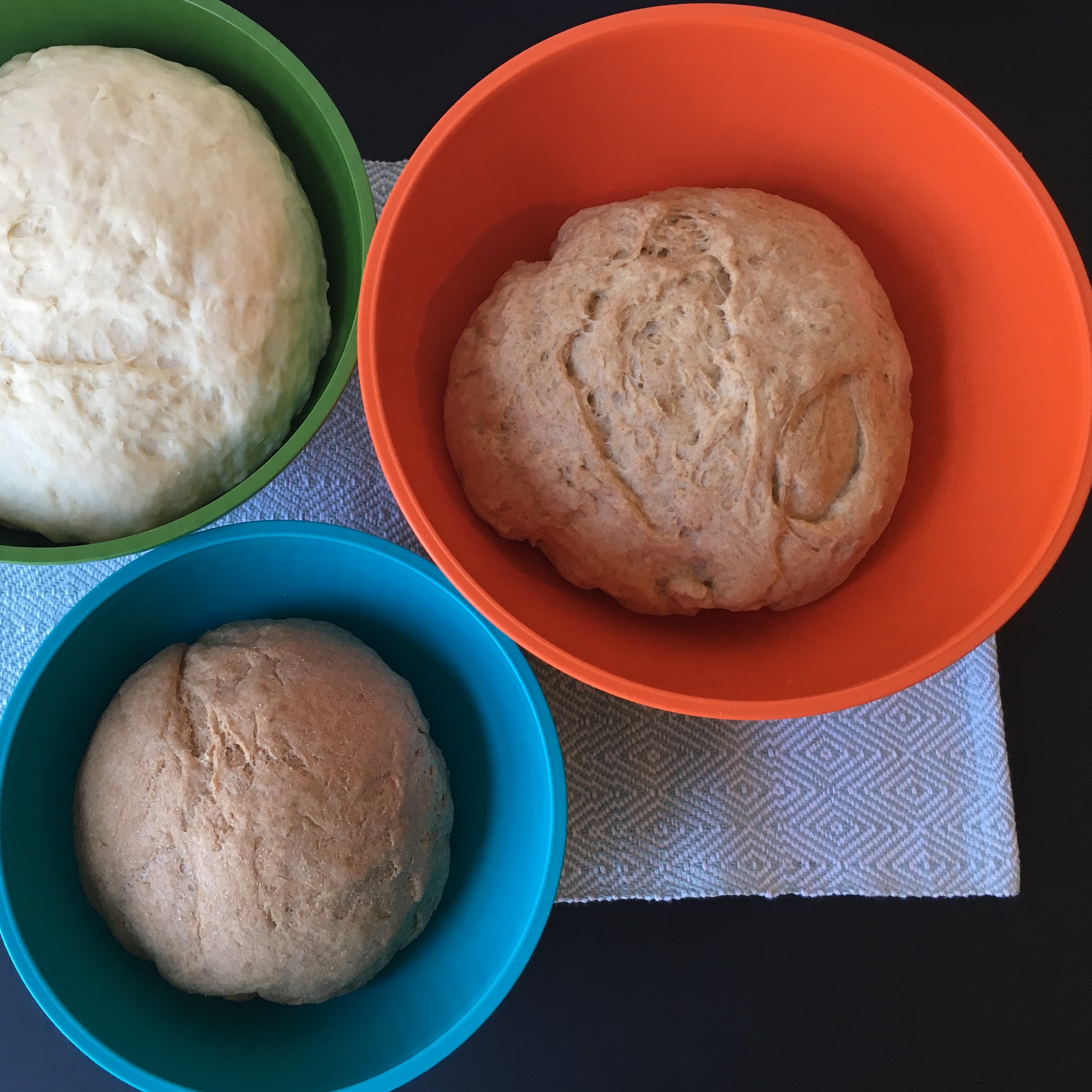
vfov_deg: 47.2
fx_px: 1249
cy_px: 547
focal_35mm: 35
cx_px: 391
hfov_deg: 46.7
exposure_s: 1/30
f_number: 2.2
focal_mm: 4.15
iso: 64
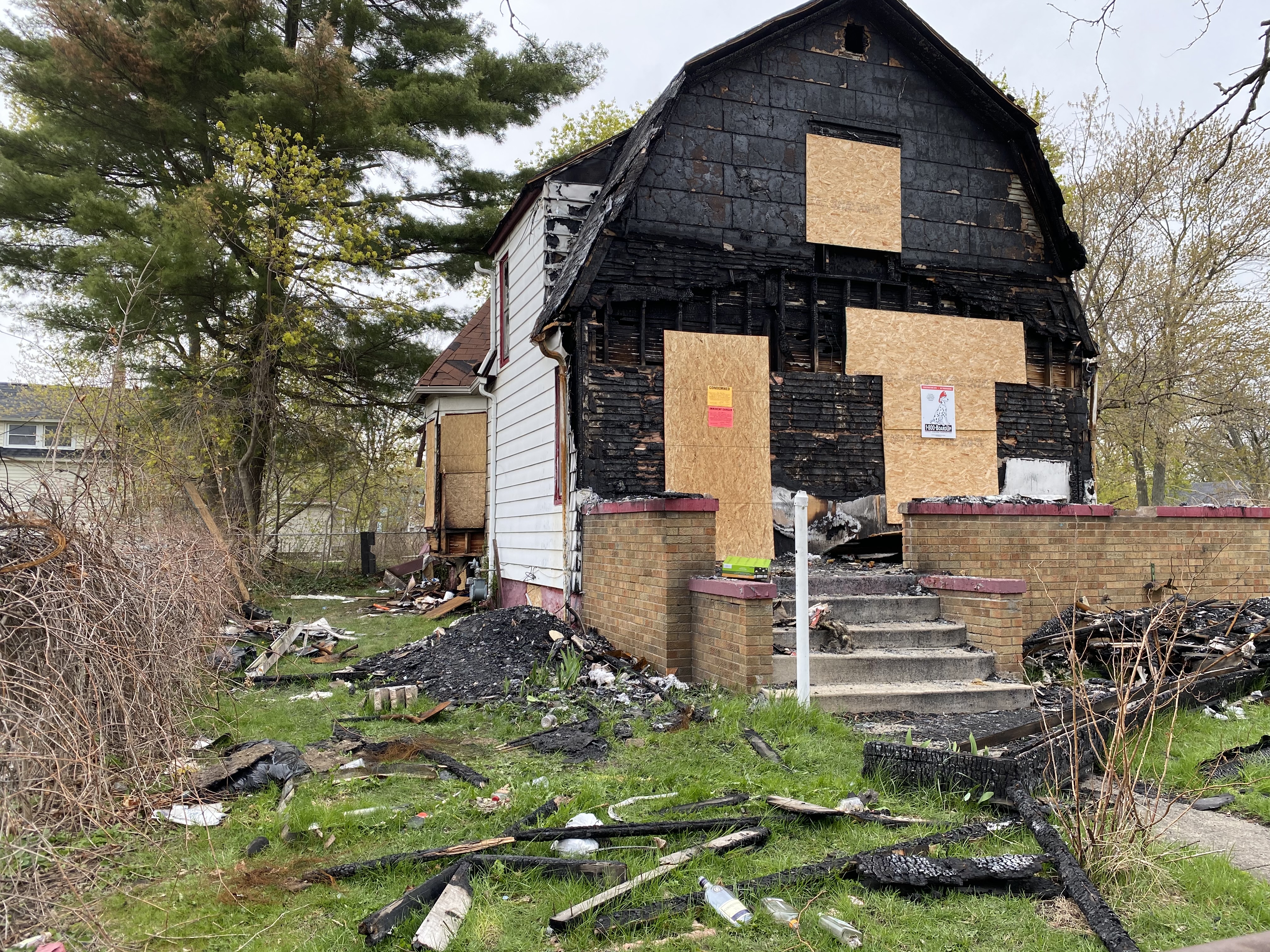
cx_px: 635
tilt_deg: +2.5
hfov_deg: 67.3
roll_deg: +0.0
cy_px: 476
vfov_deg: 53.1
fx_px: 954
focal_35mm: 26
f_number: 1.8
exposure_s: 1/332
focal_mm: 4.25
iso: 32
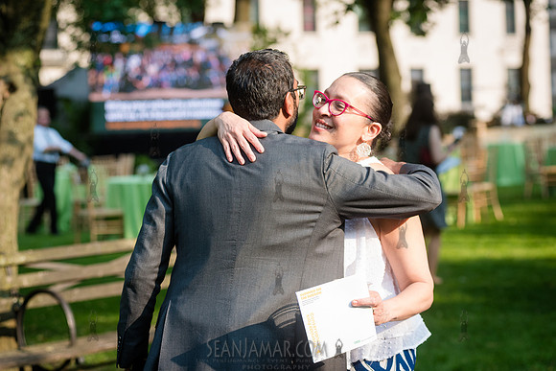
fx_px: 1545
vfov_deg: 13.7
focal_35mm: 100
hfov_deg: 20.4
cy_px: 186
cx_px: 278
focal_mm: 100
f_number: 4
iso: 500
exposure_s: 1/640
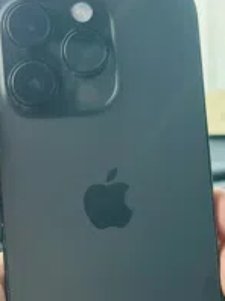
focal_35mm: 97
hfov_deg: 15.2
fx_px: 842
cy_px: 204
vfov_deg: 20.2
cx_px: 108
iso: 400
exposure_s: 1/44
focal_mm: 6.86
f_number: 1.78
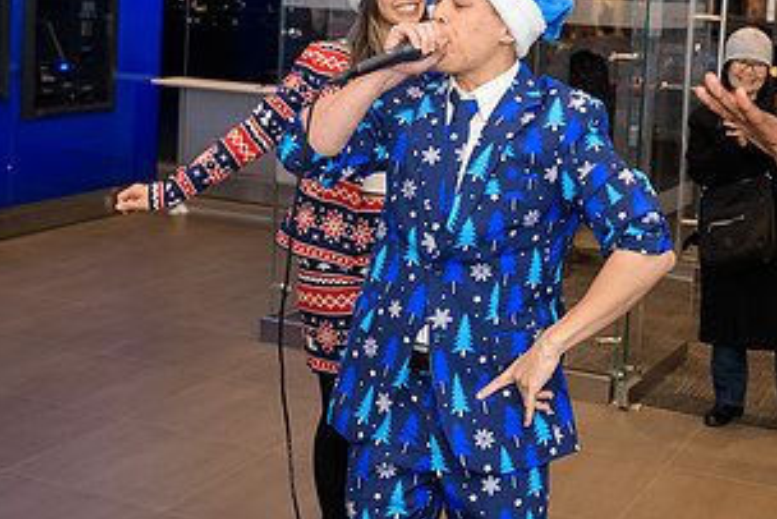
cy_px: 75
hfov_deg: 32.8
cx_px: 435
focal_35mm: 61
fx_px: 1317
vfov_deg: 21.9
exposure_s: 1/125
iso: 400
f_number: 3.2
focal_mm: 32
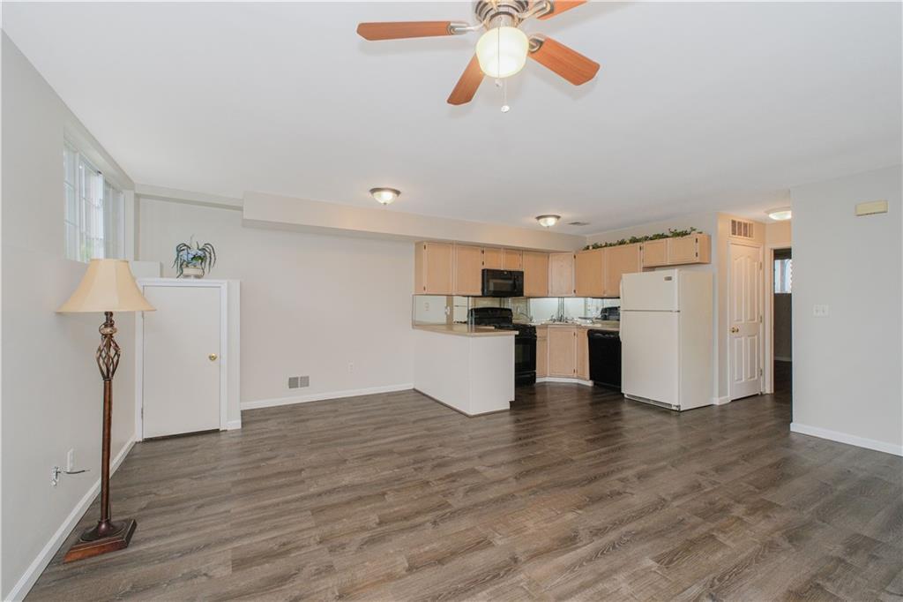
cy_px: 301
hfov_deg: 100.4
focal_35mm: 15
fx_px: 376
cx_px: 452
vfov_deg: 77.3
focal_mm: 10
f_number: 8
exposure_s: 1/60
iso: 800
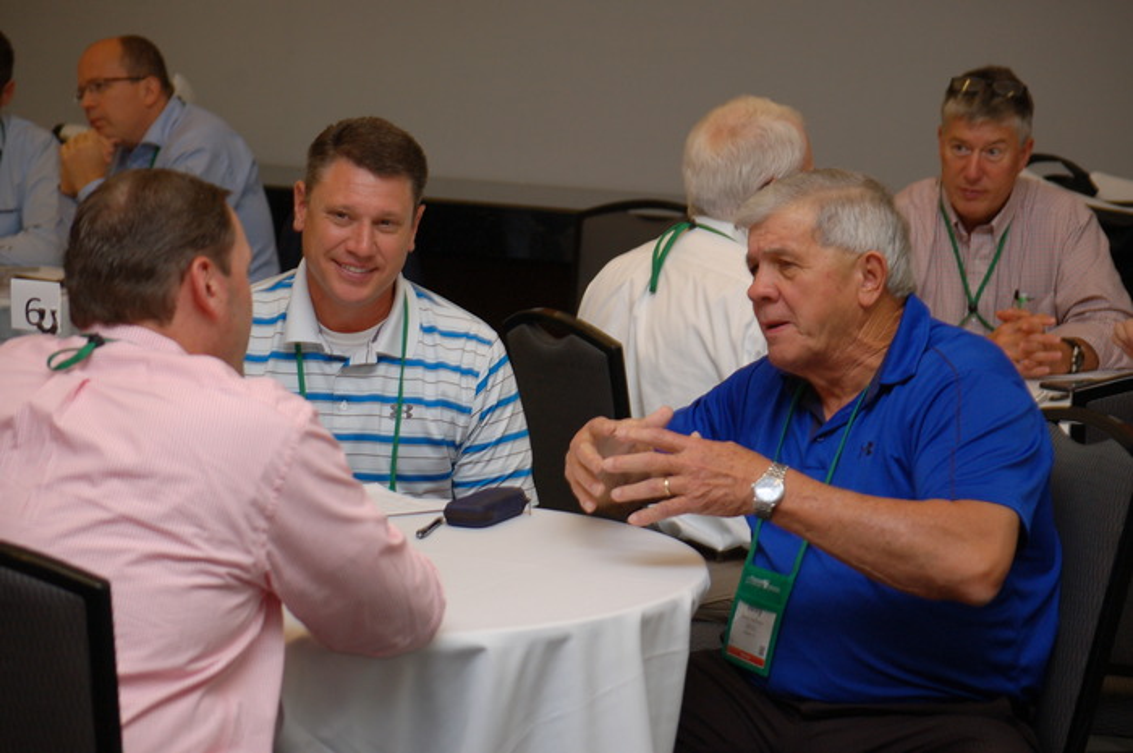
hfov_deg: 18.9
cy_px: 376
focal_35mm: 108
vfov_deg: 12.7
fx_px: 3395
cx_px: 566
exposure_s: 1/60
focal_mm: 72
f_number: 4.2
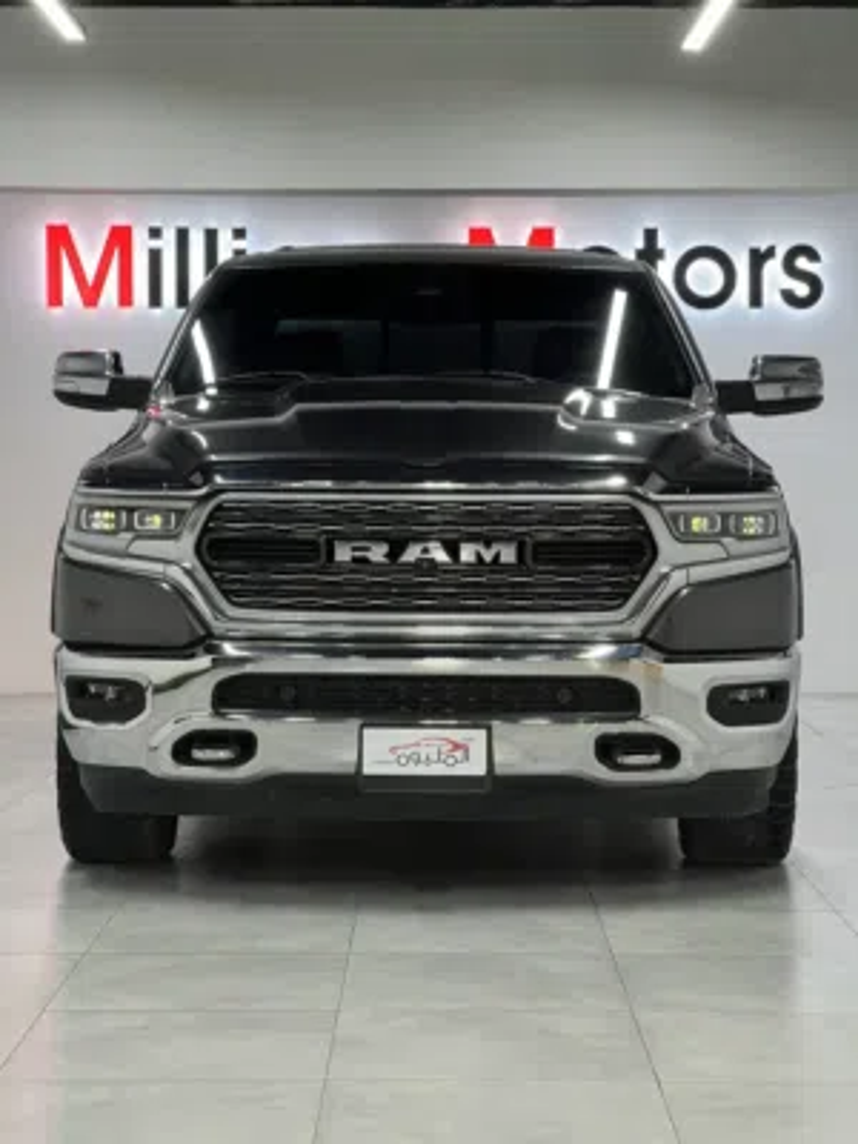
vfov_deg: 25.3
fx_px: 2545
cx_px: 429
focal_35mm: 77
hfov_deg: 19.1
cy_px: 572
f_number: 2.8
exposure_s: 1/57
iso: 500
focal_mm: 9
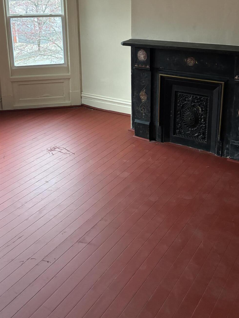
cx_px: 109
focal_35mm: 40
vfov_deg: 45.2
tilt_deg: -14.6
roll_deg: +1.1
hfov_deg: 35.9
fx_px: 368
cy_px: 80
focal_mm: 5.96
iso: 500
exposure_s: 1/60
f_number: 1.6
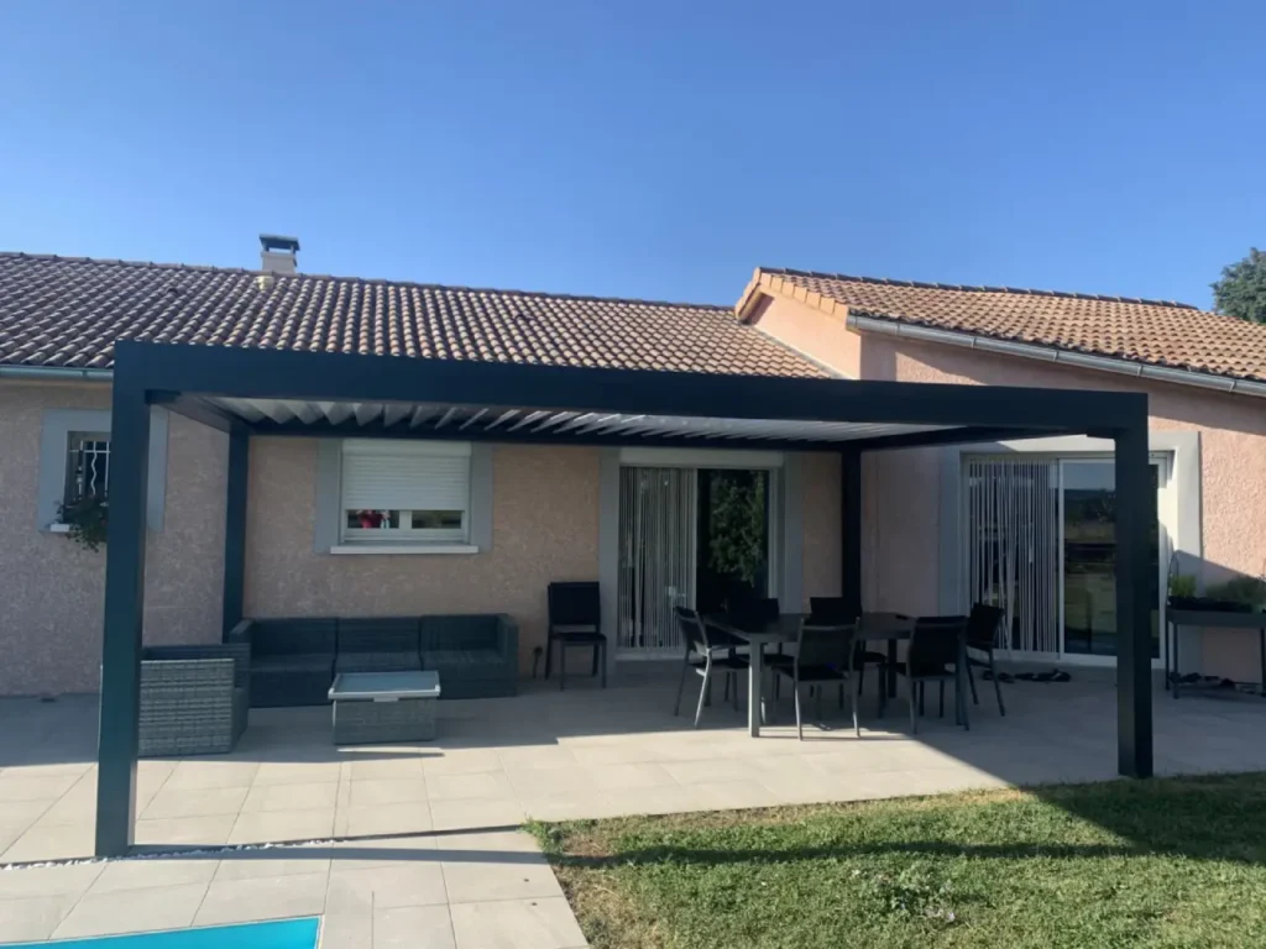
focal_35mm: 26
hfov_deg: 67.3
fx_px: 951
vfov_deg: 53.1
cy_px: 474
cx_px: 633
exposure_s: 1/1065
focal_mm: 4.25
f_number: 1.8
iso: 25
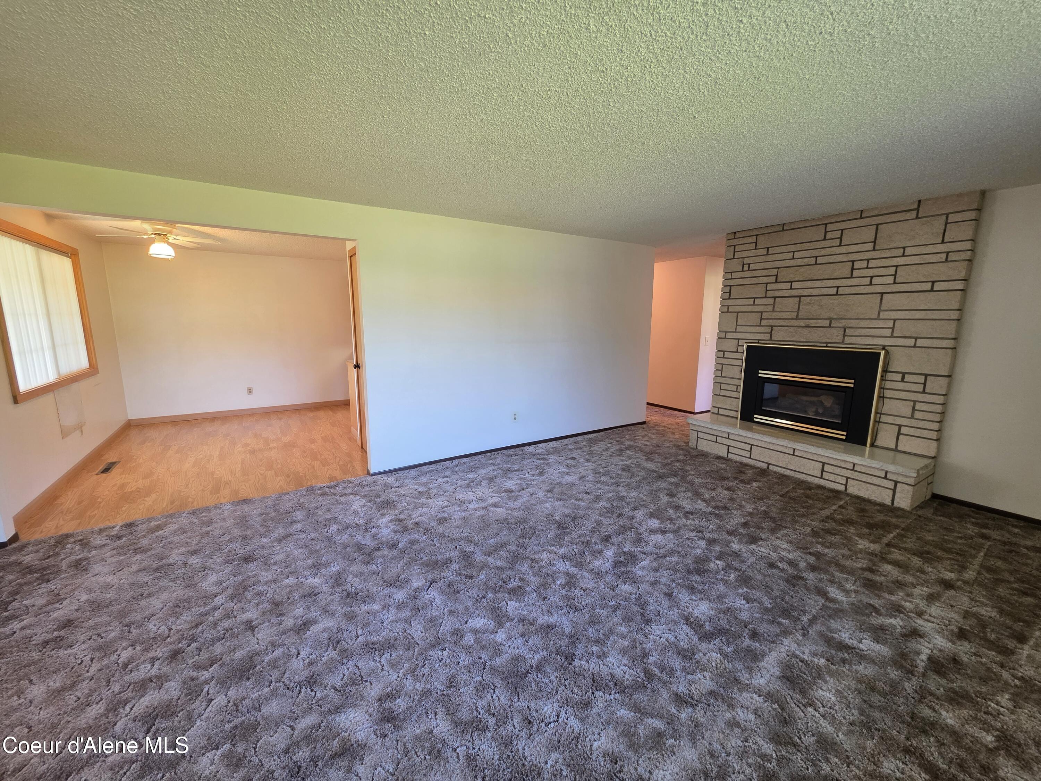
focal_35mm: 13
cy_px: 390
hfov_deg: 106.2
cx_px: 520
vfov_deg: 89.9
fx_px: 391
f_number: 1.9
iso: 200
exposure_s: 1/60
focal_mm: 2.2
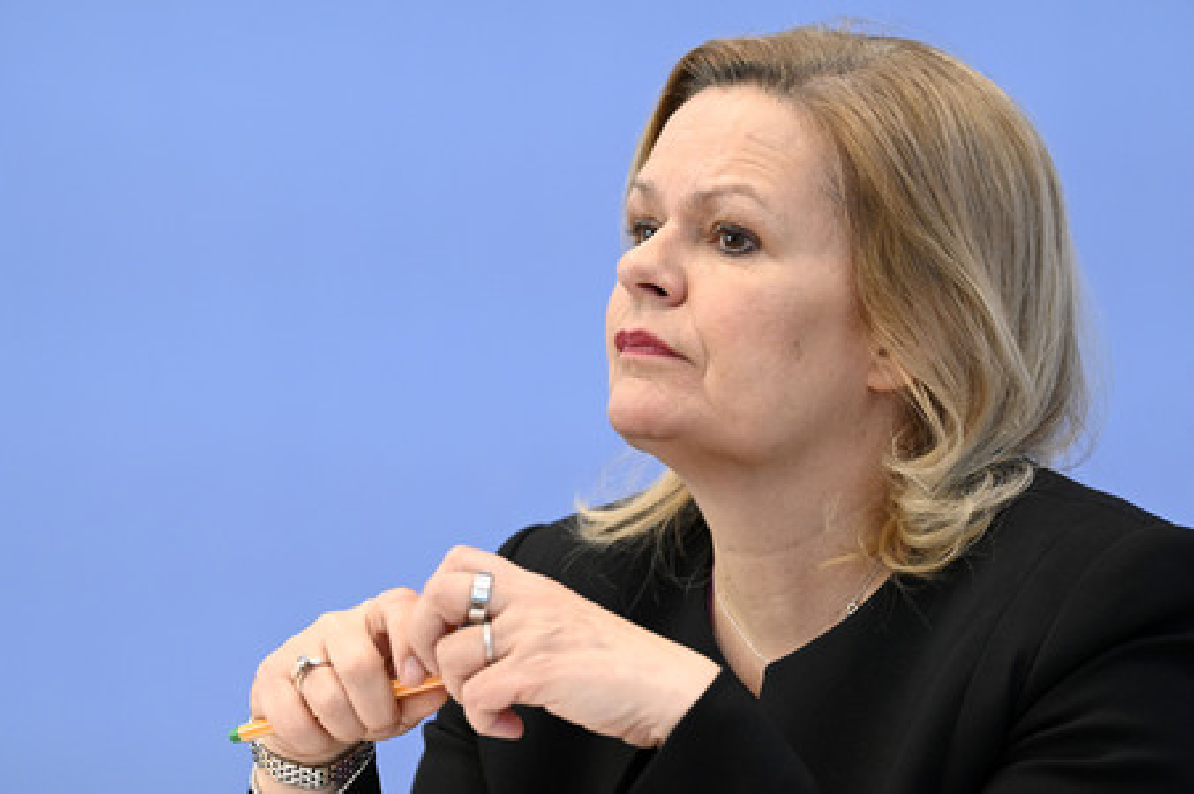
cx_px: 597
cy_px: 397
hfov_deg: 11.1
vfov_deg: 7.4
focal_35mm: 185
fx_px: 6131
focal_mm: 185
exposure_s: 1/640
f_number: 5.6
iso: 4000
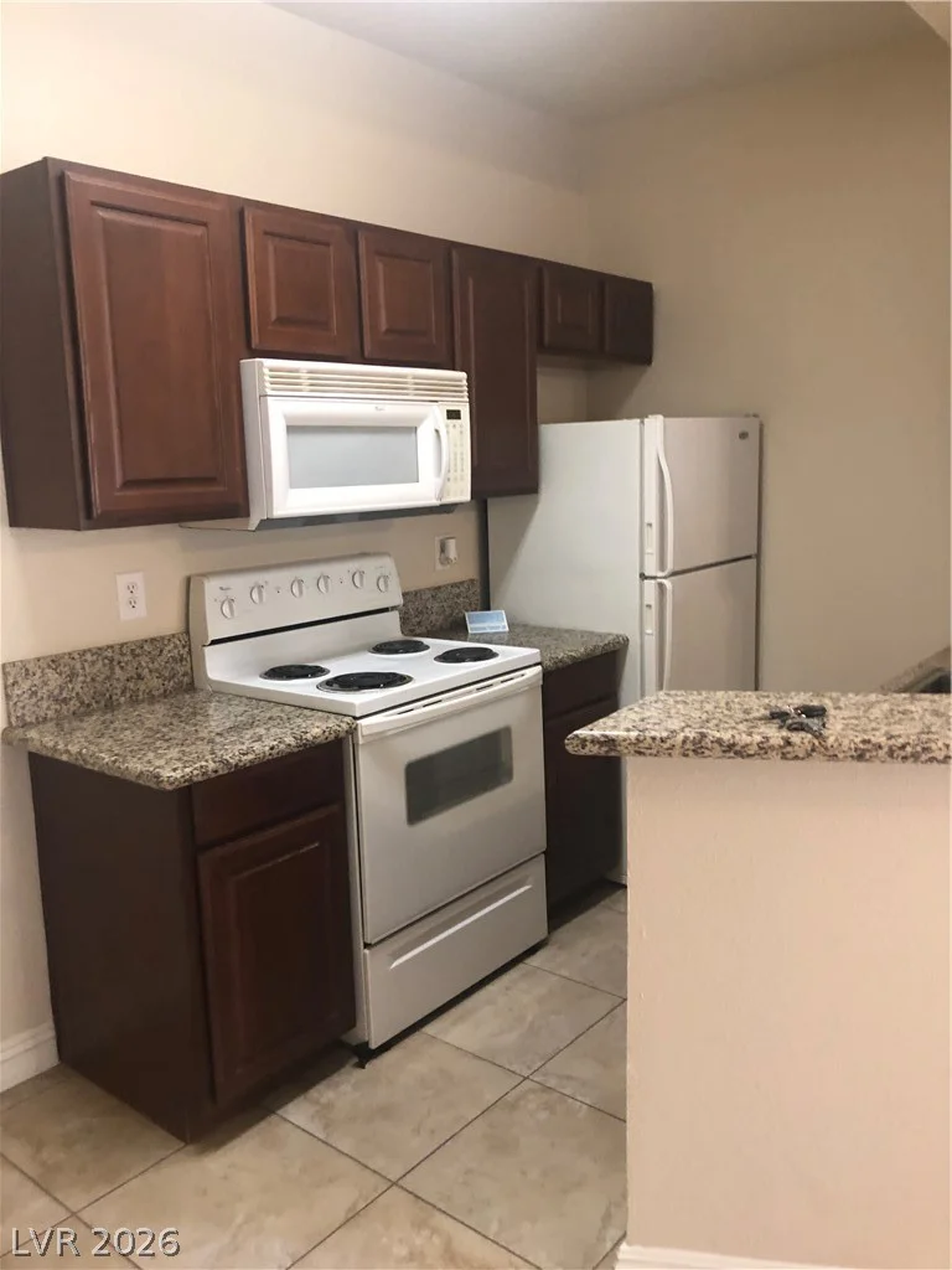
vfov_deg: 63.4
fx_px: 1027
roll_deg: +0.3
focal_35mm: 28
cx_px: 476
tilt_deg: -5.8
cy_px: 635
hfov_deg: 49.7
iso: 64
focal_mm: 3.99
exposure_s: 1/15
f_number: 1.8
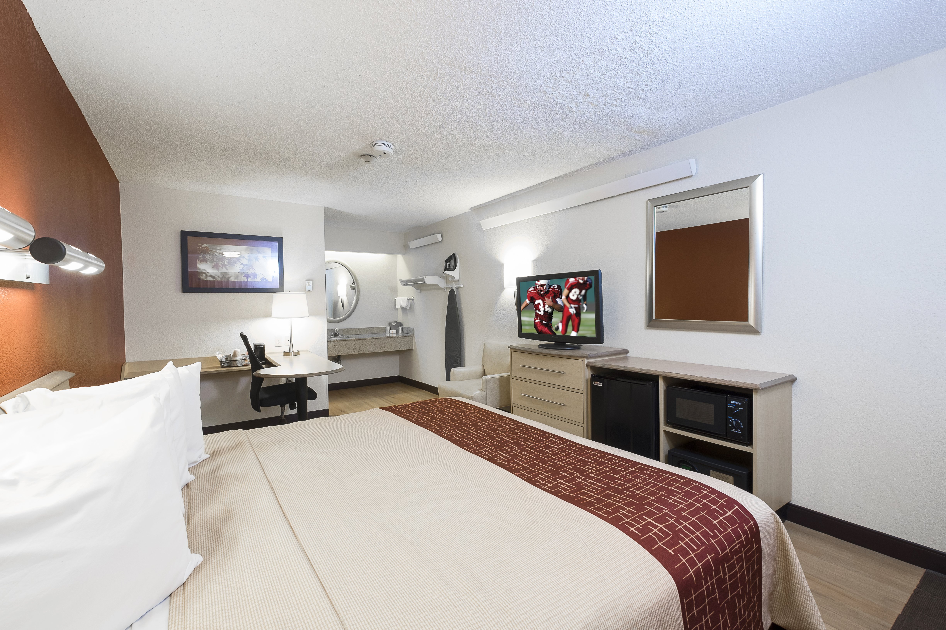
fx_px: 394
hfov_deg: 100.4
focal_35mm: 15
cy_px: 315
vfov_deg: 77.3
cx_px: 473
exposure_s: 1/3
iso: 400
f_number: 7.1
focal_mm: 10
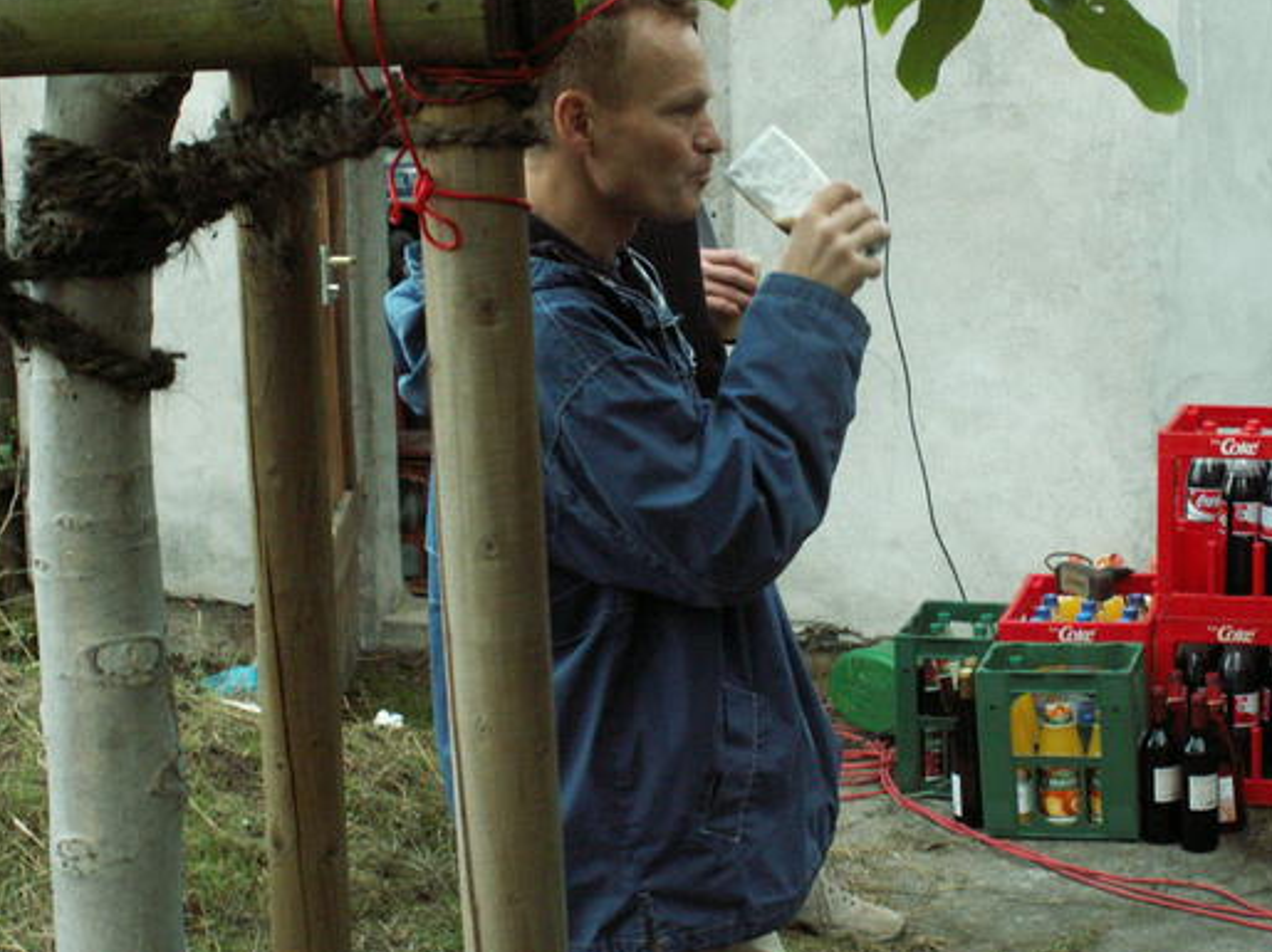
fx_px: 2975
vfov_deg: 18.2
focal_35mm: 81
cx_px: 733
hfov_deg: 24.1
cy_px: 455
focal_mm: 10.79
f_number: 3.2
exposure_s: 1/40
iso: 125
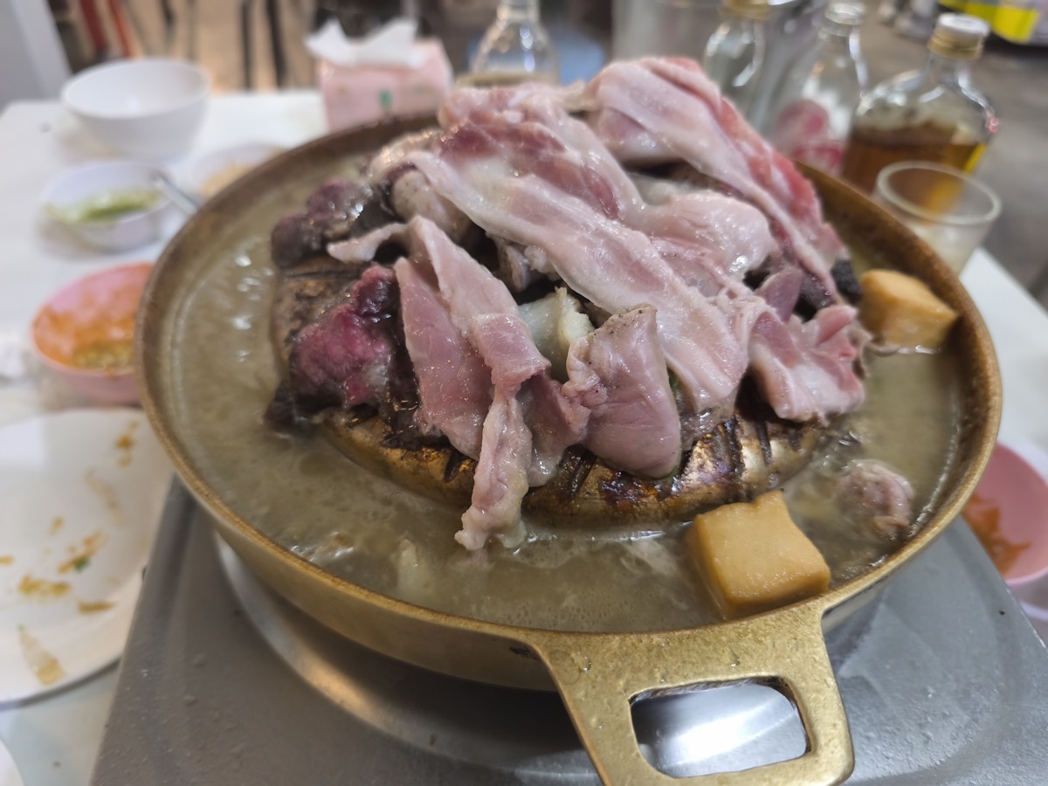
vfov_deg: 58.9
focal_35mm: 23
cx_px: 524
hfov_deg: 73.9
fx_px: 696
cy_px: 393
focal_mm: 6.57
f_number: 1.6
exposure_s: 1/50
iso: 400
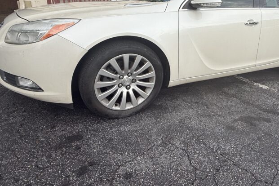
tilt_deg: -13.6
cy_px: 50
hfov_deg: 70.8
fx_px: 186
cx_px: 194
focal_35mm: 24
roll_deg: +1.4
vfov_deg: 51.2
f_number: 2.2
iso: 50
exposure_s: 1/445
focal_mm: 2.22
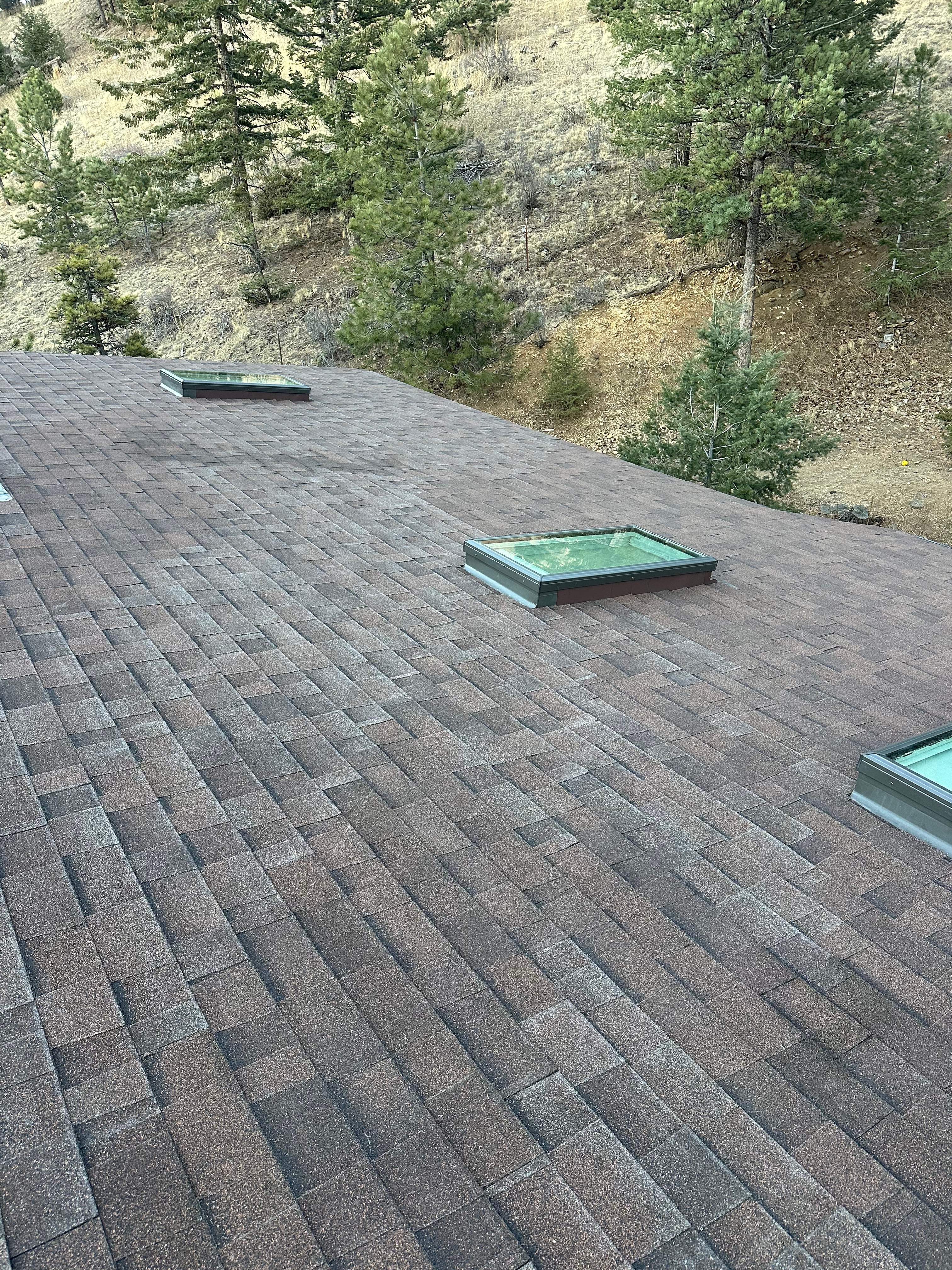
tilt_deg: -28.6
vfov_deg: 71.6
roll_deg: +4.0
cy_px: 635
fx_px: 880
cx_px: 476
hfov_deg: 56.8
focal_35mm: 24
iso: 250
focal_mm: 6.86
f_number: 1.78
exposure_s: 1/121
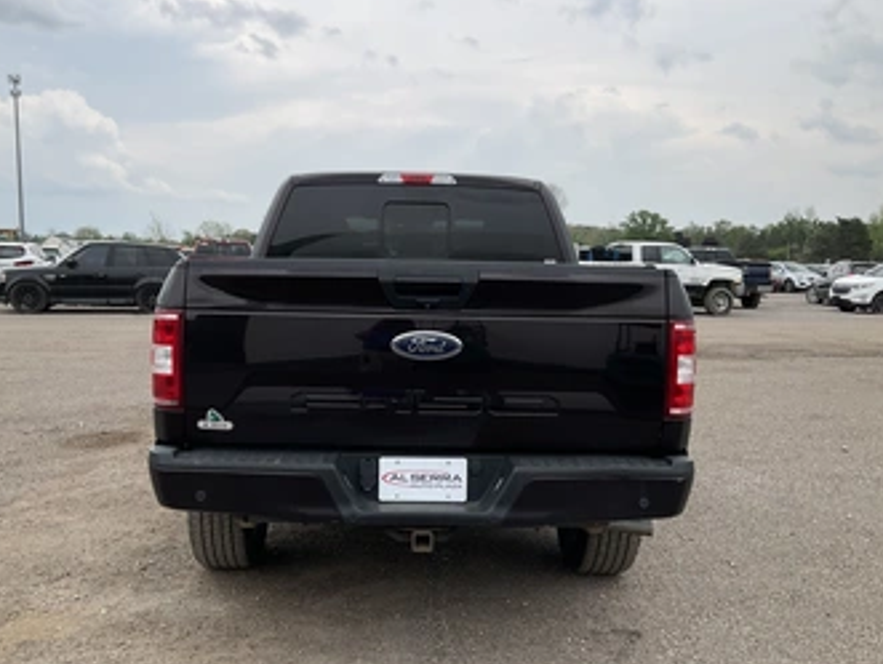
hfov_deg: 52.5
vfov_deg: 40.7
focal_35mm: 35
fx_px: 894
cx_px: 405
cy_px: 357
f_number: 1.8
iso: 25
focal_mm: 3
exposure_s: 1/1412
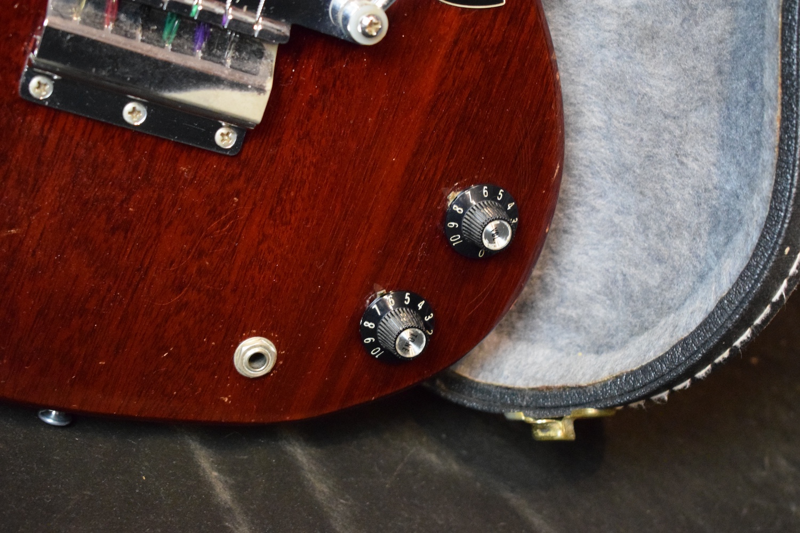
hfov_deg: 28.1
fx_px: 1600
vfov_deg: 18.9
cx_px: 400
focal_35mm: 72
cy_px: 266
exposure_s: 1/40
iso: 6400
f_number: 5.3
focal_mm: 48
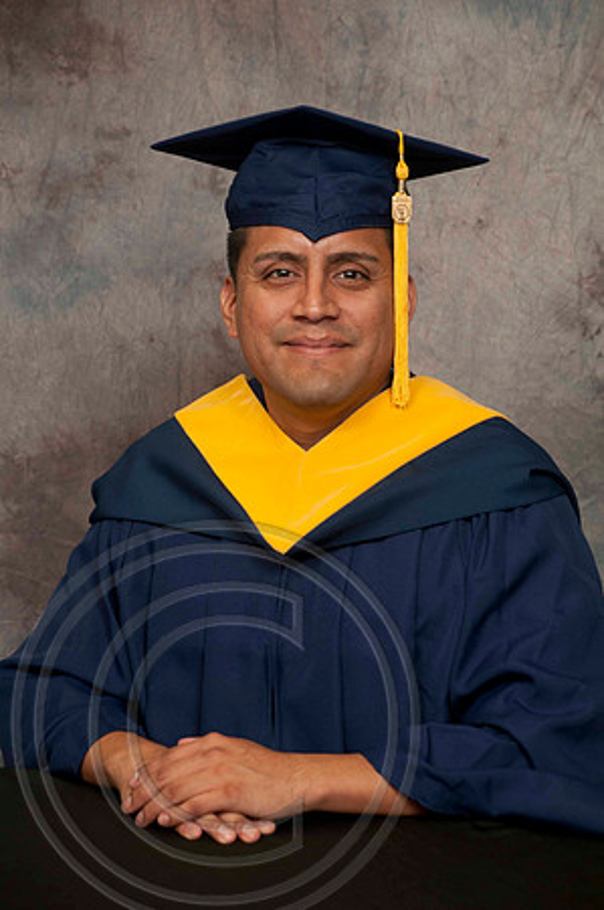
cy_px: 455
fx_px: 3027
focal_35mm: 120
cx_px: 302
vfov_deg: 17.1
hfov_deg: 11.4
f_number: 5.6
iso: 200
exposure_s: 1/60
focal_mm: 80
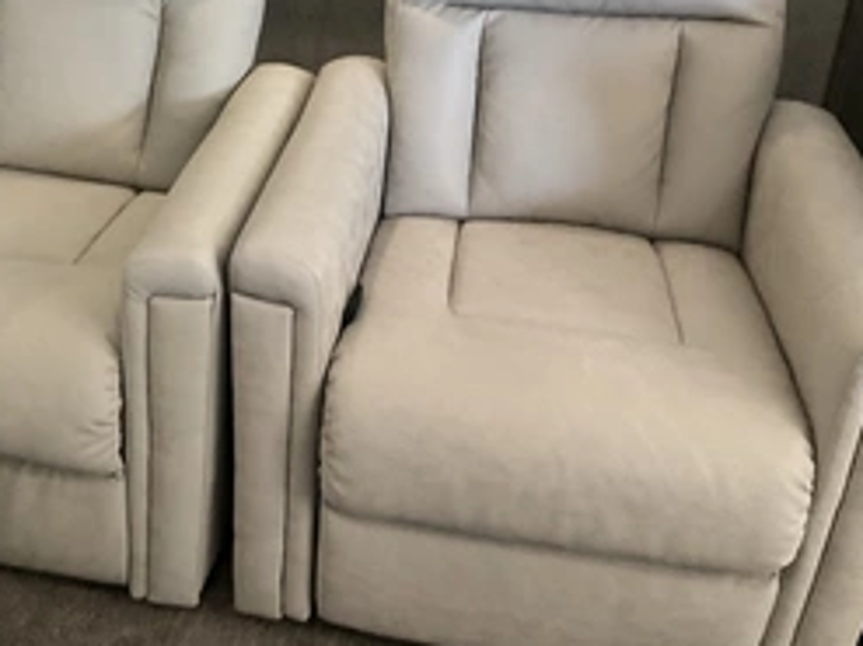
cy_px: 168
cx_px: 259
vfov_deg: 30.4
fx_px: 1171
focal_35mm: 47
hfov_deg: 39.7
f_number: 1.8
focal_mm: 3
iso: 160
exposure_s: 1/60
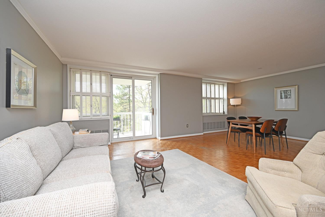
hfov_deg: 104.3
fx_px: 126
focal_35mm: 14
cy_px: 108
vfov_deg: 81.2
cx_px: 162
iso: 200
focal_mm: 14
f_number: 5
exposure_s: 1/100
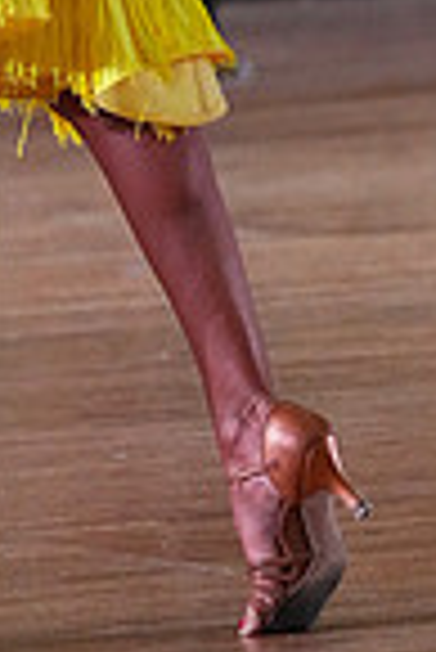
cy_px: -432
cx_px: -83
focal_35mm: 595
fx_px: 10783
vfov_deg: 3.4
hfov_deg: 2.3
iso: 8000
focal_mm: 149
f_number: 5.6
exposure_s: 1/400
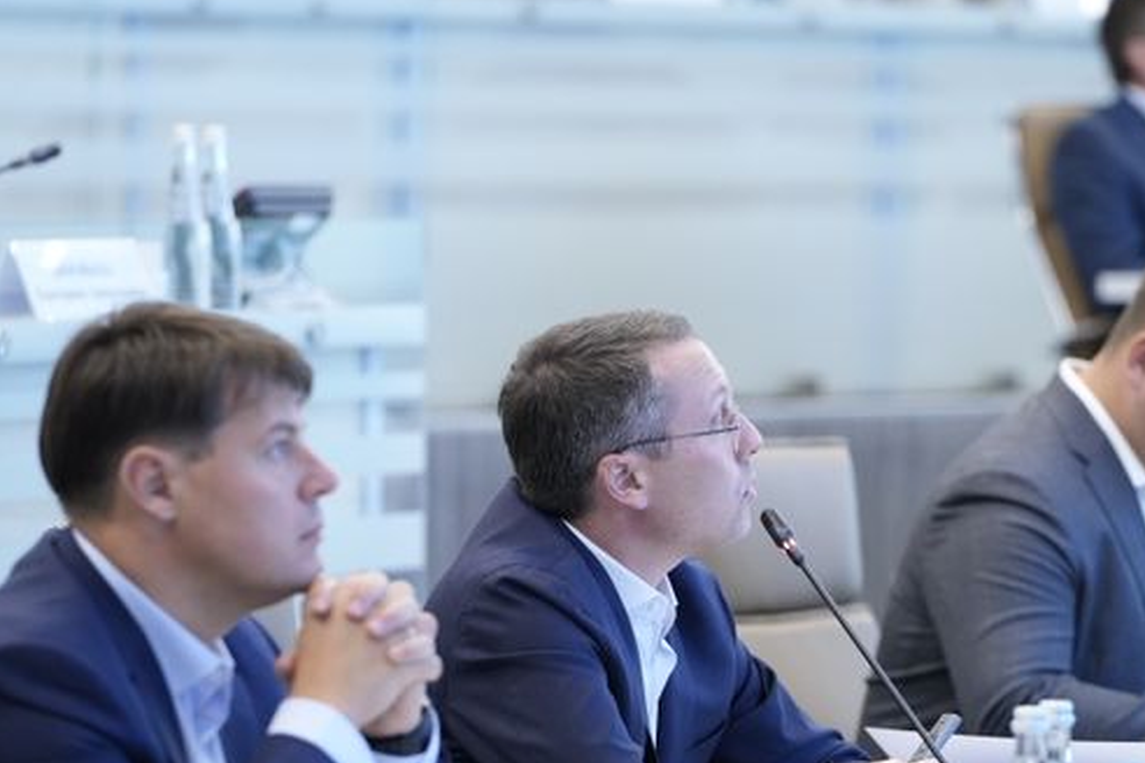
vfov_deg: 5.7
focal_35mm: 243
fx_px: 7728
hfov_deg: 8.5
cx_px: 641
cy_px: 530
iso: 2000
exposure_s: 1/125
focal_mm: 171
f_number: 3.5
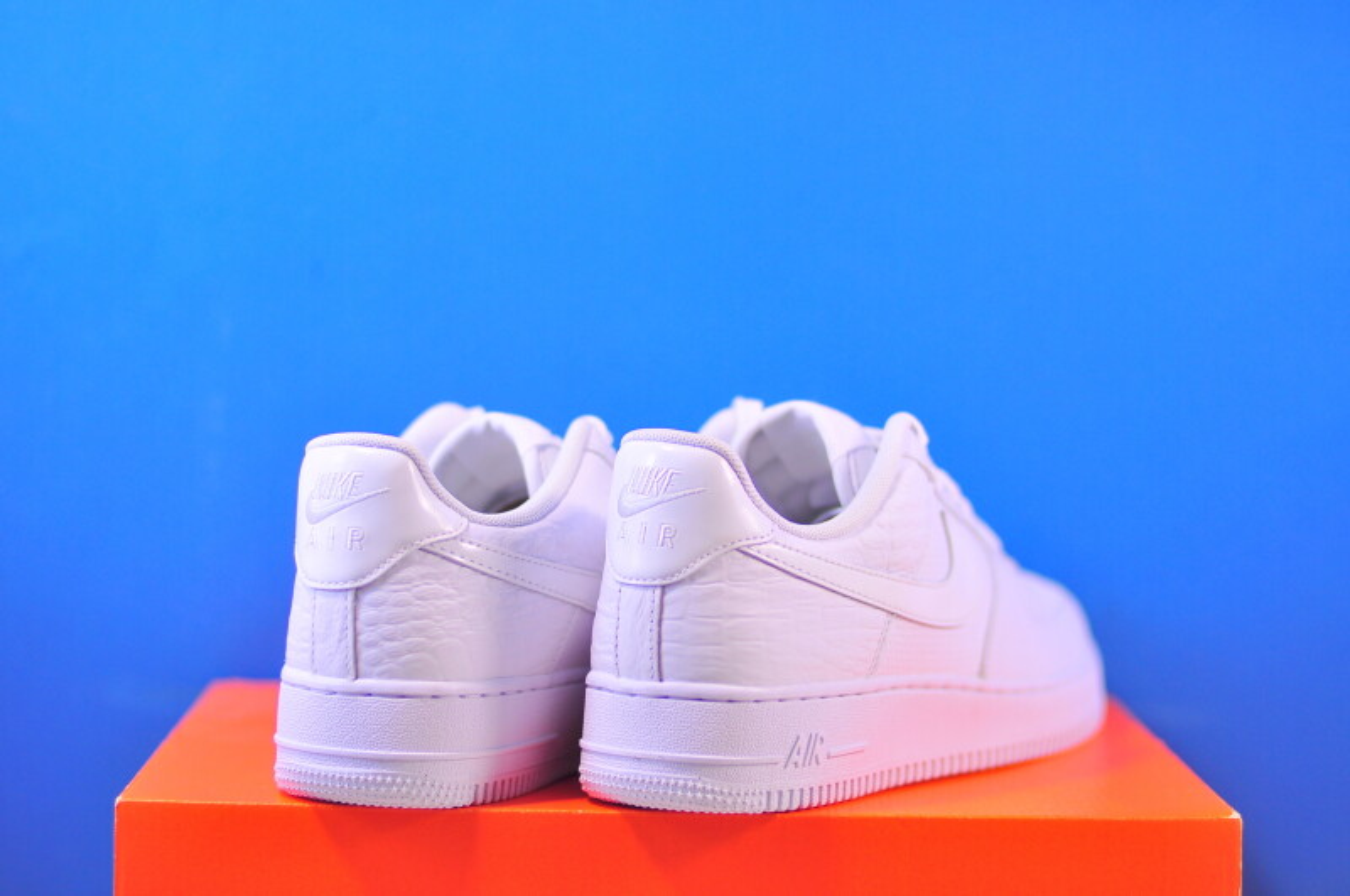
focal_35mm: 75
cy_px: 448
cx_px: 675
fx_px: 2808
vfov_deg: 18.1
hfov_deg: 27.0
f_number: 2
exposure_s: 1/320
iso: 250
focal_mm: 50
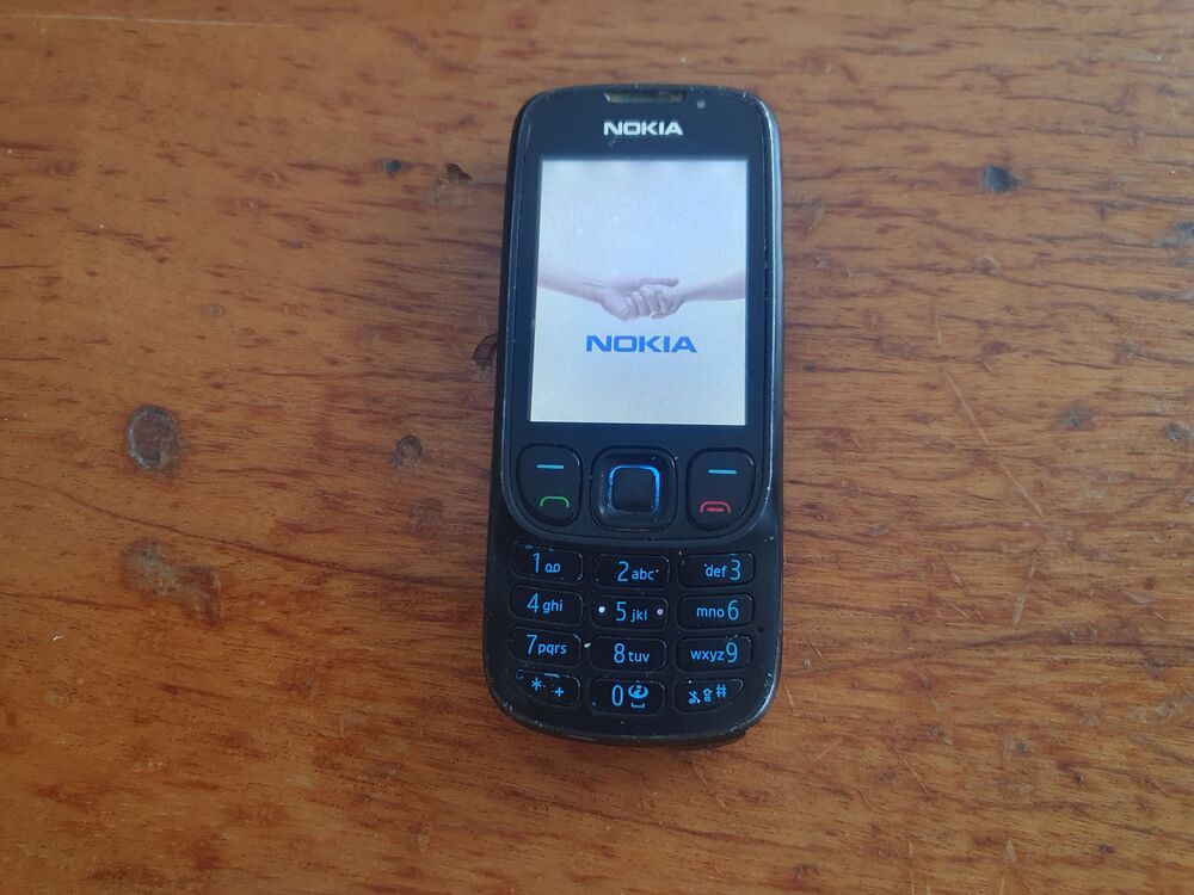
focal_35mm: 26
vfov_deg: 53.1
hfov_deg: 67.3
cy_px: 448
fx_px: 897
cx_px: 597
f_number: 1.5
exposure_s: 1/50
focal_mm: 4.32
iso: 200
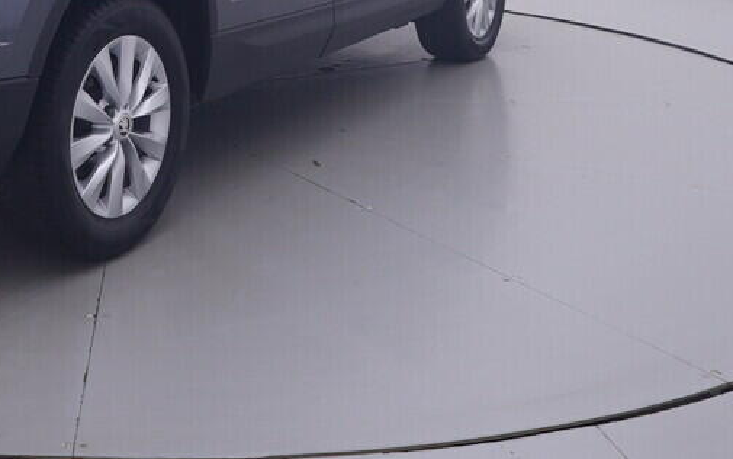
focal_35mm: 65
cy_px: -163
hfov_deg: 30.4
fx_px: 1308
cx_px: 129
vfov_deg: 18.3
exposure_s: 1/80
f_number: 5
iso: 200
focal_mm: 15
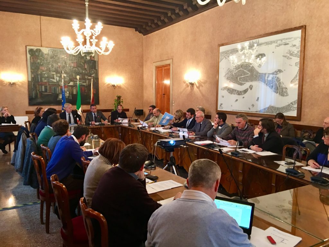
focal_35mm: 29
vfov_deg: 48.2
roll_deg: -0.4
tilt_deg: -5.8
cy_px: 124
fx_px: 276
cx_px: 164
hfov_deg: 61.7
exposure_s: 1/17
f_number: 2.2
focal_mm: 4.15
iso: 100
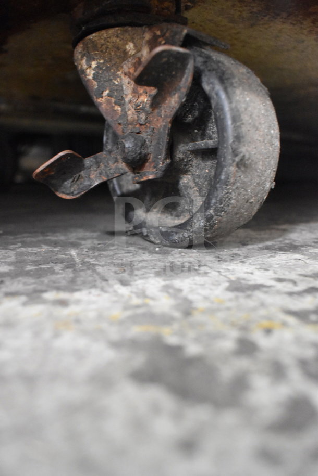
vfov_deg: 67.4
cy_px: 238
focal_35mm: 27
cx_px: 159
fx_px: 358
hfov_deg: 47.9
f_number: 5
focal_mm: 18
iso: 6400
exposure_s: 1/100
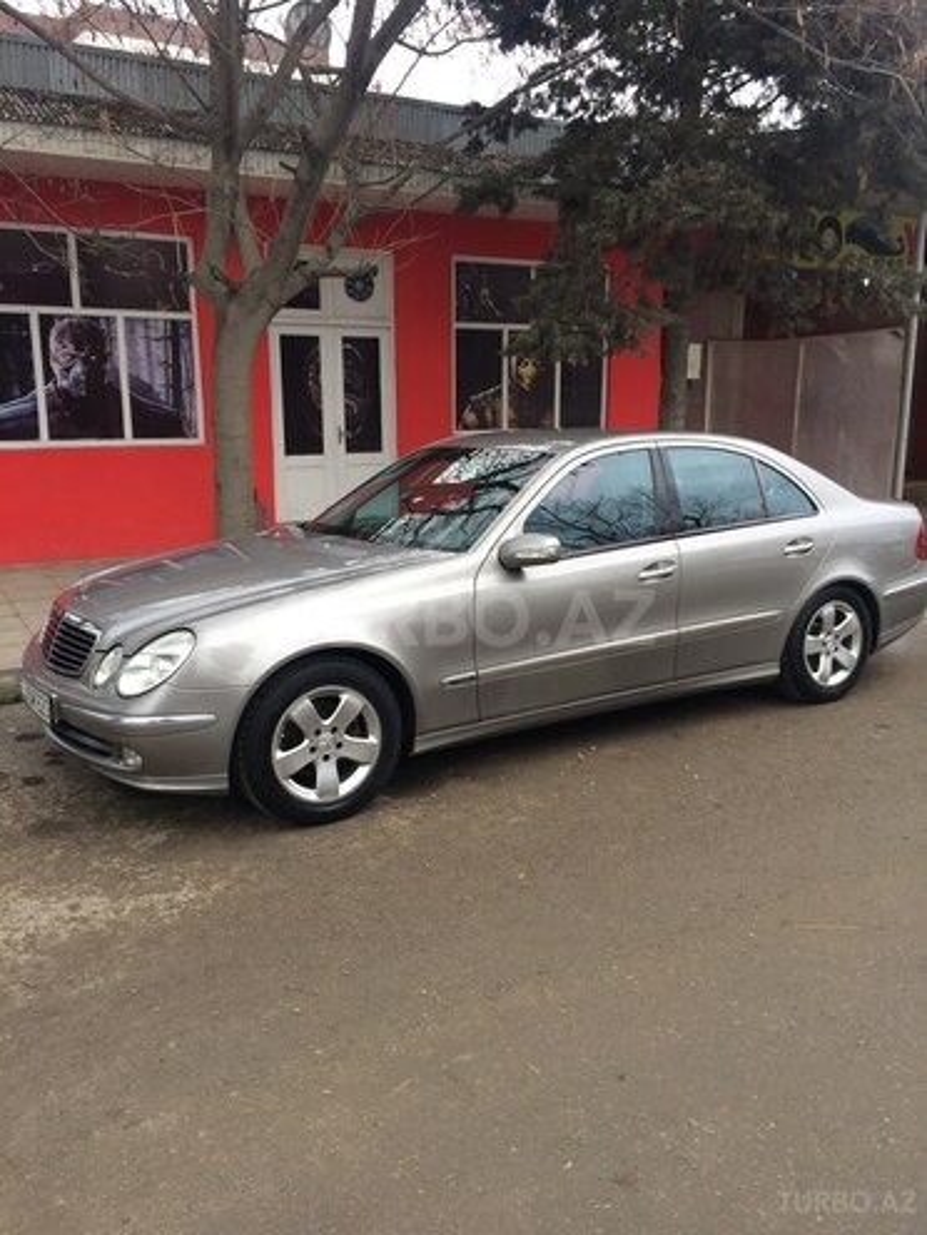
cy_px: 618
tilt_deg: -12.4
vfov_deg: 61.7
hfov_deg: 48.2
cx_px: 464
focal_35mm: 29
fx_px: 1035
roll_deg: +1.1
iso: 32
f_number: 2.2
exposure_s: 1/112
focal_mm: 4.15
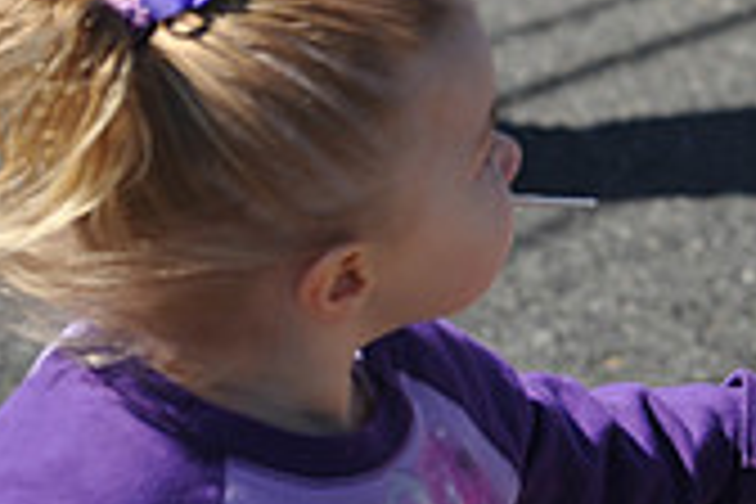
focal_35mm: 242
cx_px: 1292
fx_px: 5082
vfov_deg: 5.7
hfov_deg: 8.2
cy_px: -104
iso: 200
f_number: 5
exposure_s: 1/800
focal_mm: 70
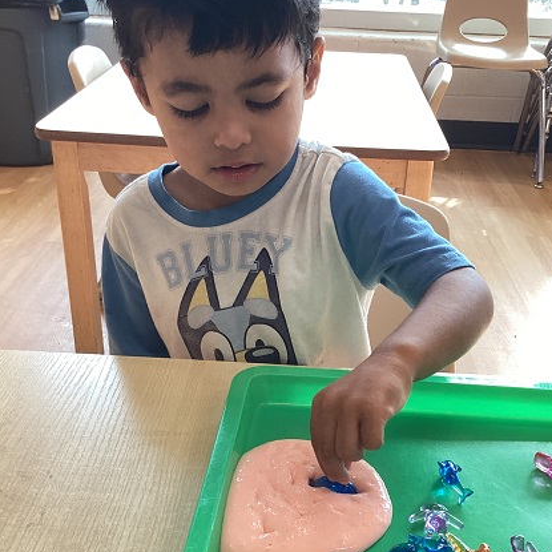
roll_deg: -3.3
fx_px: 794
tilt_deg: -29.0
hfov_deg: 38.2
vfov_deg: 38.2
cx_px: 330
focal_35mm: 44
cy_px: 330
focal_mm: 3.3
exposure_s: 1/60
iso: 80
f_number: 2.4
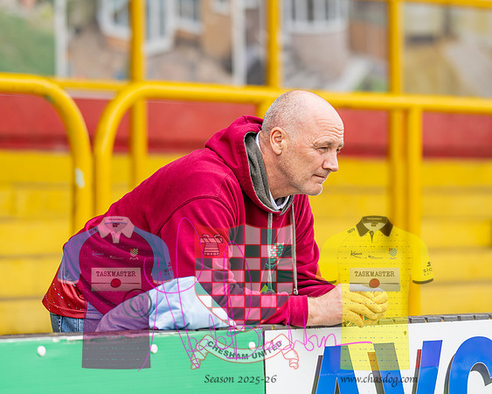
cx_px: 295
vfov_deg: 6.8
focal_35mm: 228
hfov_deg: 8.5
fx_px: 3313
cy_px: 197
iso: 400
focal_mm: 135
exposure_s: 1/2500
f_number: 2.2
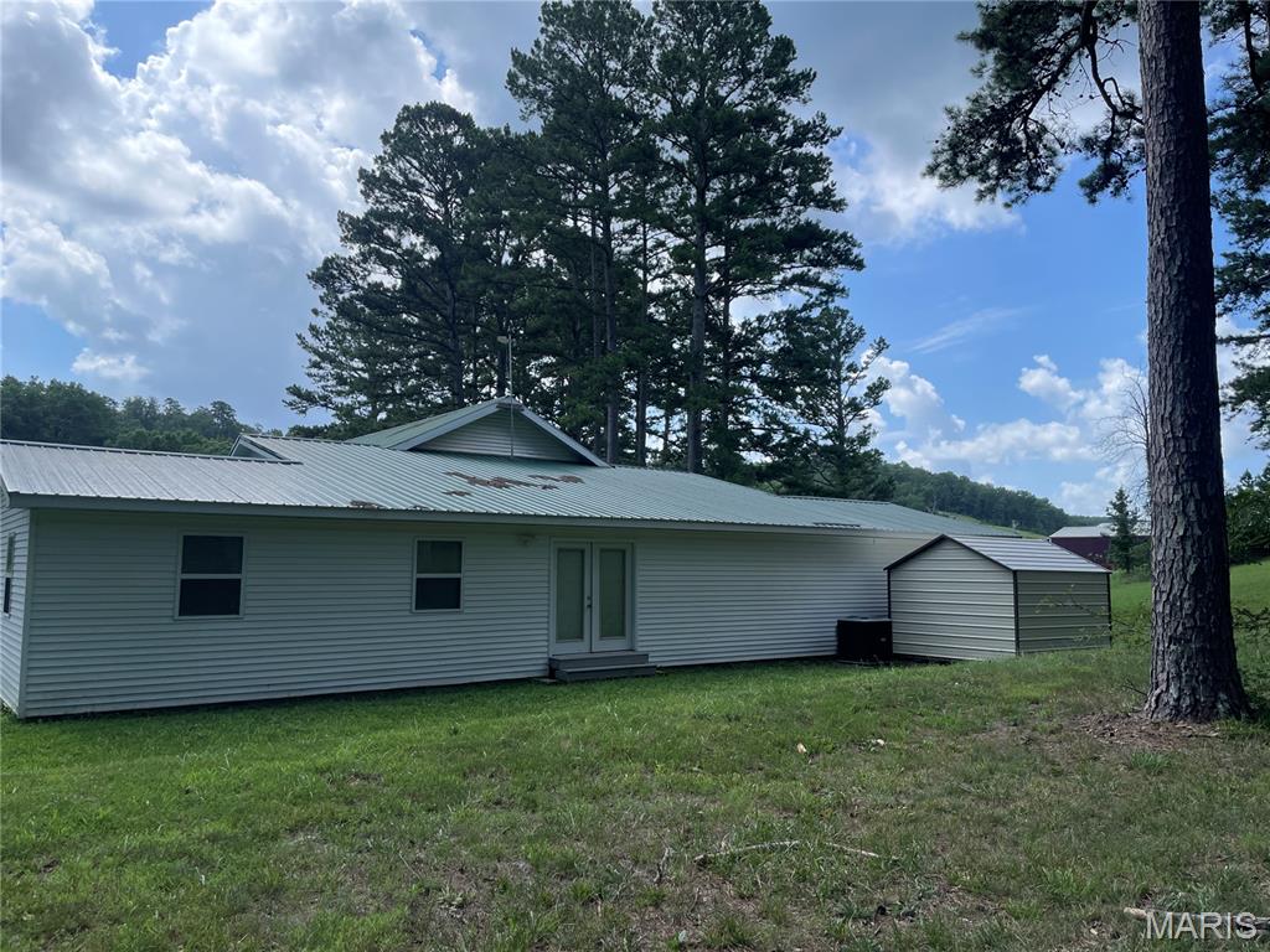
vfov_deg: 53.1
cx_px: 635
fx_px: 954
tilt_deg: +5.5
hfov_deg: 67.3
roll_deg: -0.1
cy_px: 476
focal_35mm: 26
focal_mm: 4.2
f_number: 1.6
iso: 32
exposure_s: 1/2053
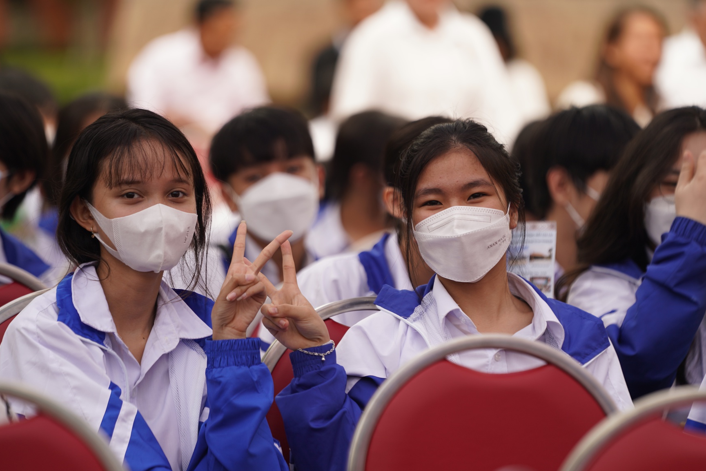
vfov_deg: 6.0
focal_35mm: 229
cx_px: 378
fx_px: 4491
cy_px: 240
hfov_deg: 9.0
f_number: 2.8
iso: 100
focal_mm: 198
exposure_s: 1/320
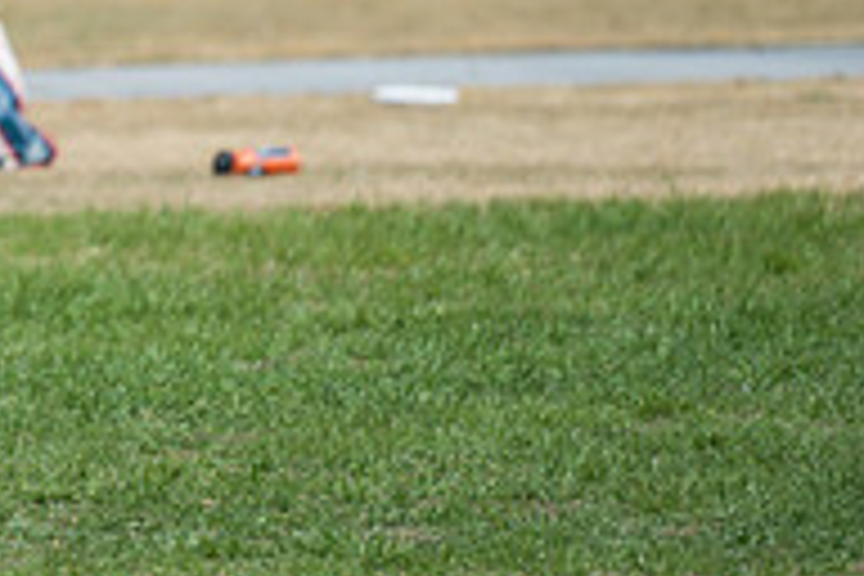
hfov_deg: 3.0
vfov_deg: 2.0
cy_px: -35
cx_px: -187
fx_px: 16727
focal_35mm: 697
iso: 160
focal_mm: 200
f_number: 3.2
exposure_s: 1/5000
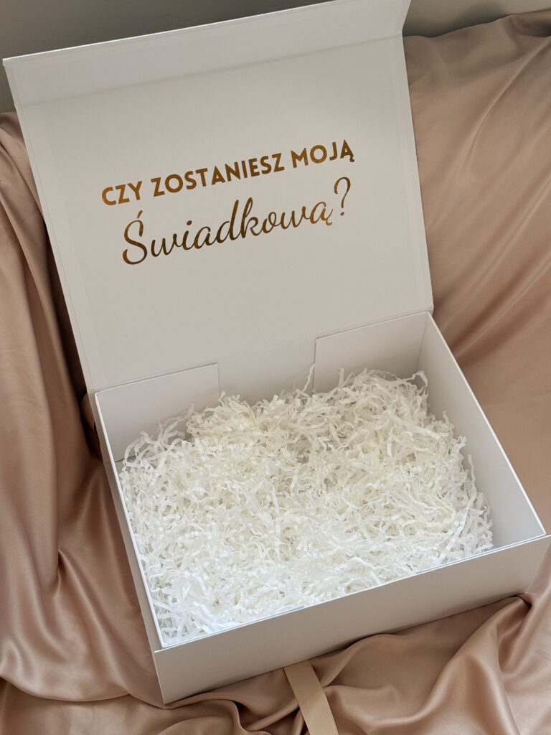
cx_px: 276
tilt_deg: -48.8
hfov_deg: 30.3
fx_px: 1019
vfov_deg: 39.7
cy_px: 368
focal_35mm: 48
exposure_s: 1/120
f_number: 1.78
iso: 100
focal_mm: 6.76
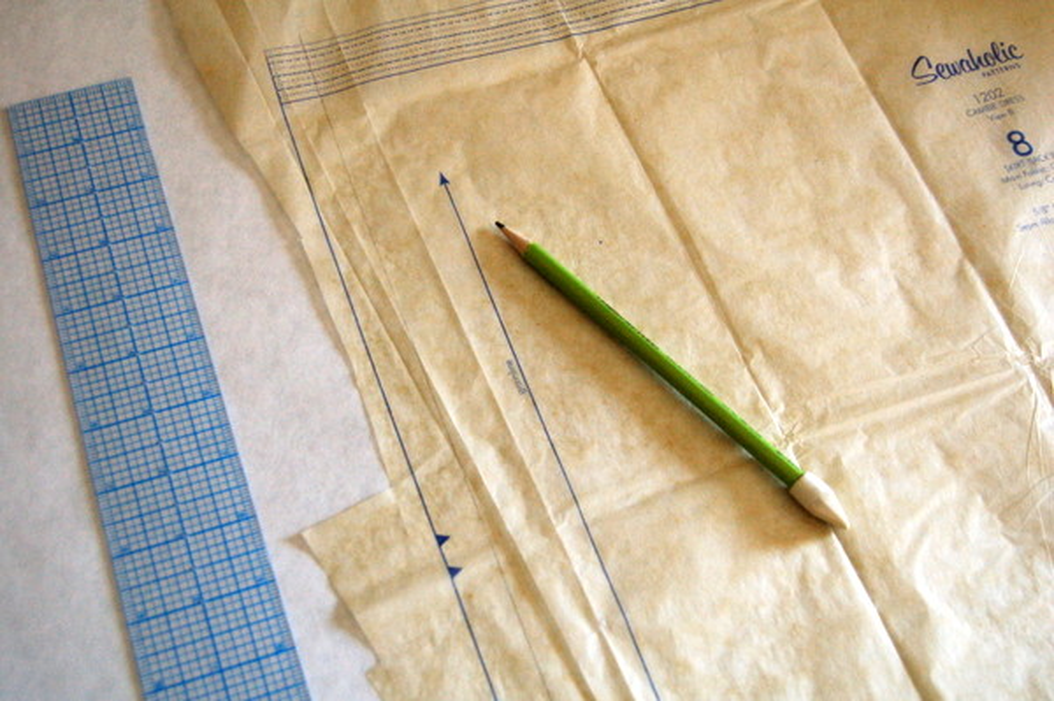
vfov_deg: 26.4
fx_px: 1492
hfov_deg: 38.9
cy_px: 350
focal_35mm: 51
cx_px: 527
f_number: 5
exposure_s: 1/100
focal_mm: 34
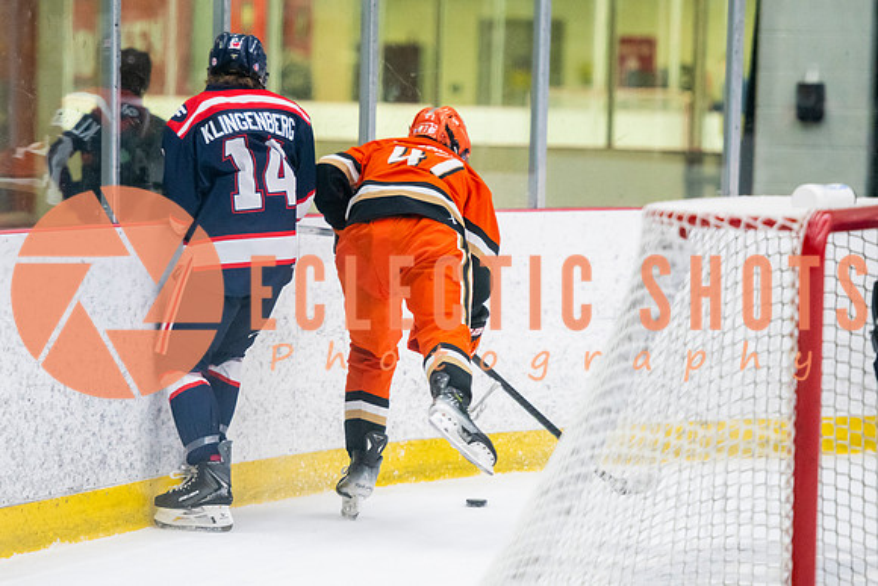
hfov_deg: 9.3
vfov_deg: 6.2
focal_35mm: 222
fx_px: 5424
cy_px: 299
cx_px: 401
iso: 2500
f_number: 3.2
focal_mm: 160
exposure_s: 1/640
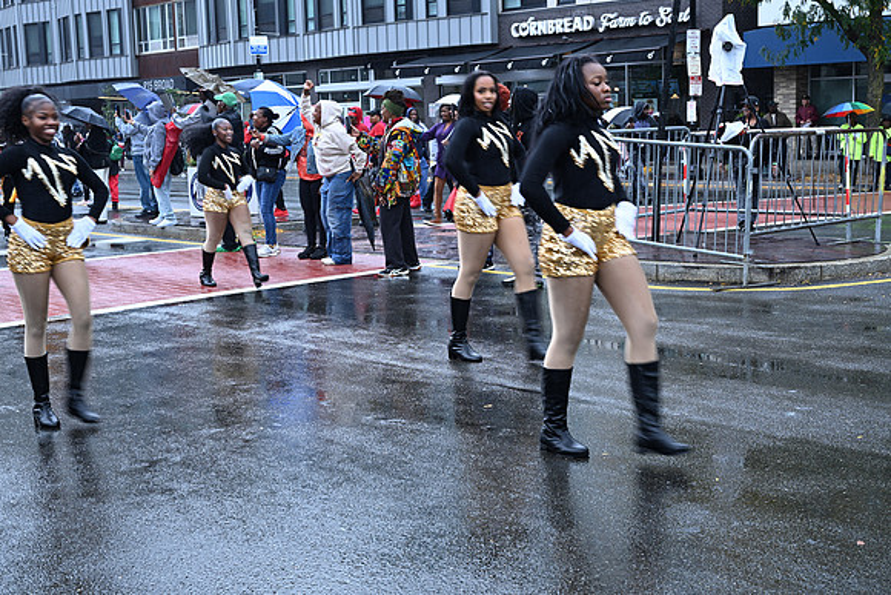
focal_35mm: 49
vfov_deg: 27.5
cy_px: 298
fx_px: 1213
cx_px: 446
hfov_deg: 40.3
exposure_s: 1/50
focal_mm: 49
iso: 100
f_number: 6.3
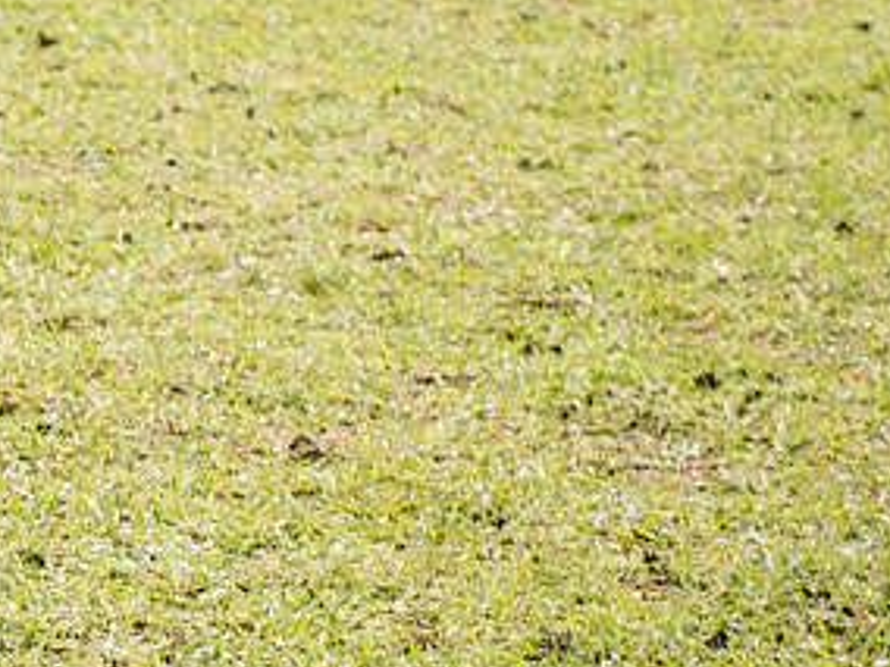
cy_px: -288
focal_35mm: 260
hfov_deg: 7.0
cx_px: -1539
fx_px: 6685
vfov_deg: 5.7
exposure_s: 1/400
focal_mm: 48
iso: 160
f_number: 7.1
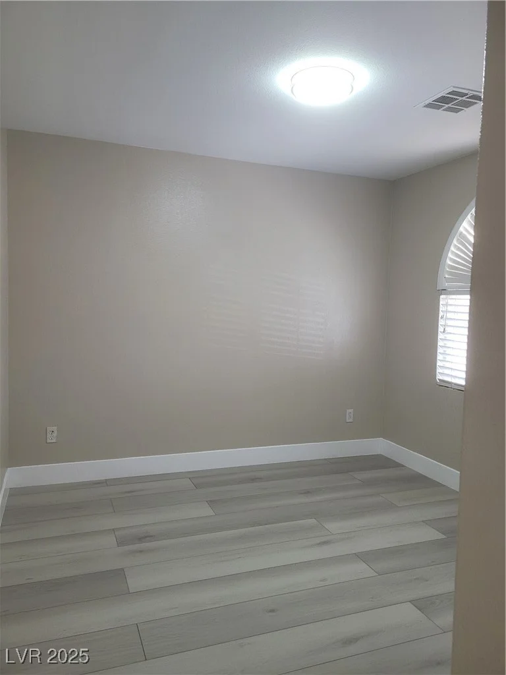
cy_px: 338
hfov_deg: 53.1
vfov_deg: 67.3
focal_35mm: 26
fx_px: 507
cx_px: 253
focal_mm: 5.4
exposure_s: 1/120
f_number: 1.8
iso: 200
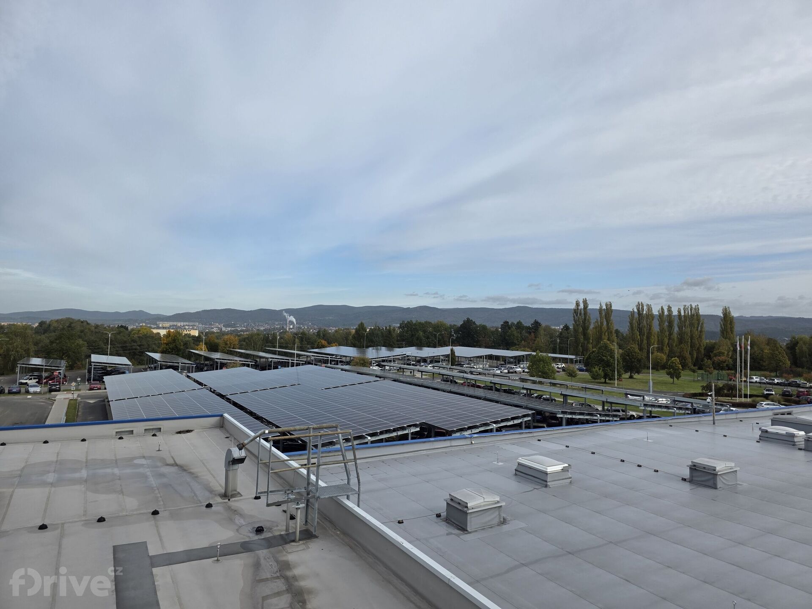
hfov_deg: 73.9
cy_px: 304
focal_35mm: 23
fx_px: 540
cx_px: 406
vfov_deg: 58.9
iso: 80
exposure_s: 1/6355
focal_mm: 6.3
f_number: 1.7
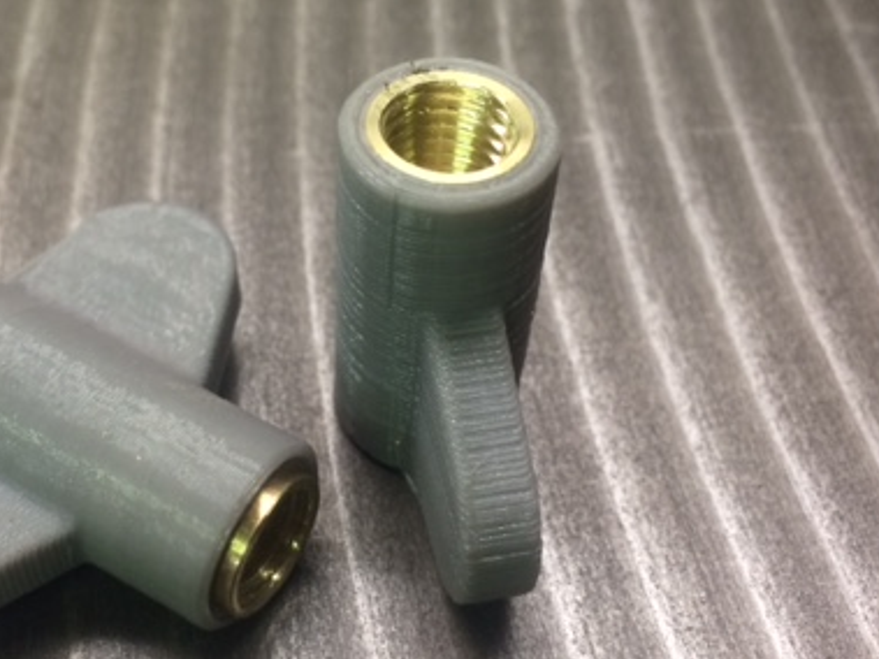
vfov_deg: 29.6
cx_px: 320
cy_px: 367
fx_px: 1244
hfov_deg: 38.6
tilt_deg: -51.2
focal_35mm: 49
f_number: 2.2
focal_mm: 4.15
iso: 64
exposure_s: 1/30
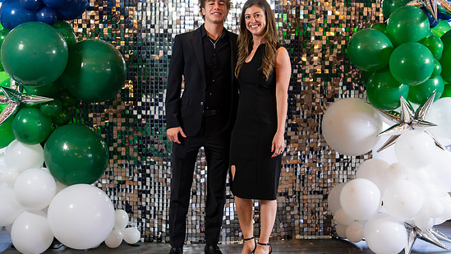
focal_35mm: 61
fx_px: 730
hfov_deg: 34.3
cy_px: 115
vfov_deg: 19.7
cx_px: 230
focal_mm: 50
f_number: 1.2
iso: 800
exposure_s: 1/320
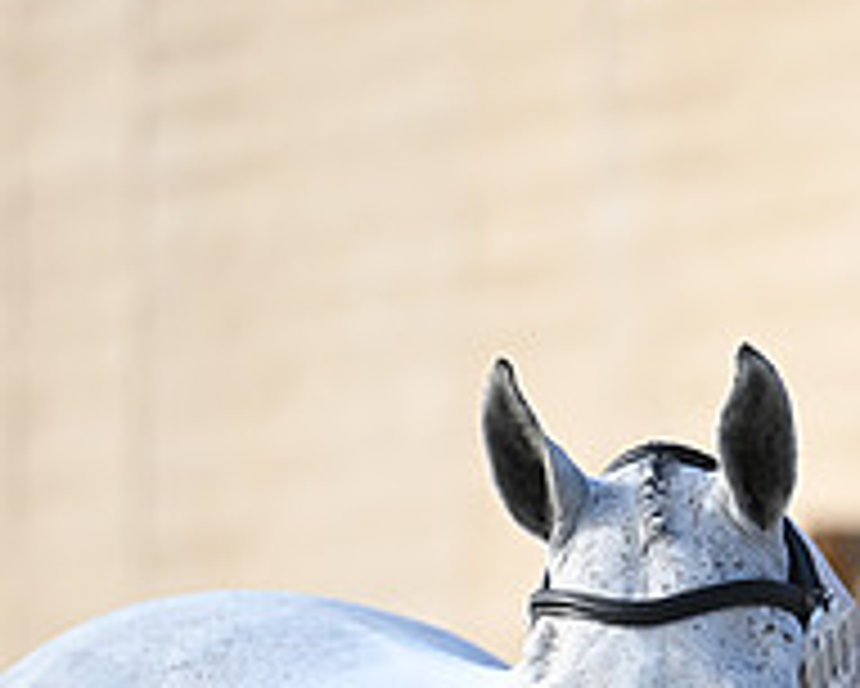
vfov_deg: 1.6
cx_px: 1162
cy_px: 839
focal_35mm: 942
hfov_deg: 2.1
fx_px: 23989
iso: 720
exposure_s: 1/1600
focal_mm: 330
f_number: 5
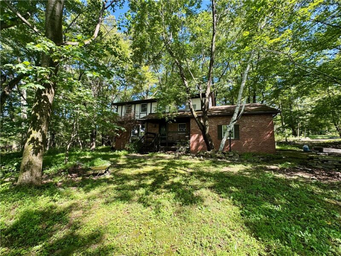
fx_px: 138
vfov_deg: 85.7
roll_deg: -2.0
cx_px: 170
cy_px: 128
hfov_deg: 102.1
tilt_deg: +7.5
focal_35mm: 14
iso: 40
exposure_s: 1/124
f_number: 2.2
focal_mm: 2.22
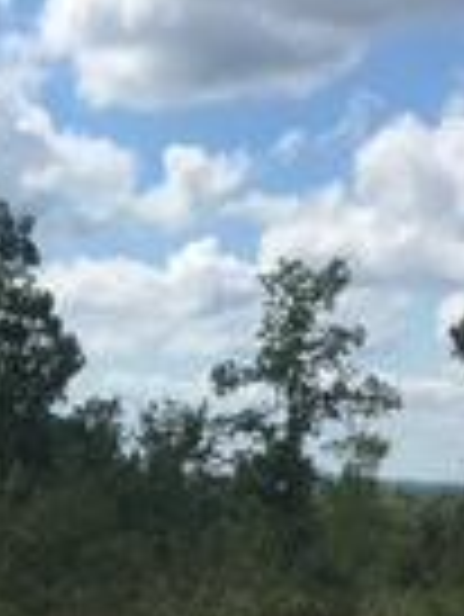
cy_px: 782
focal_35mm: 135
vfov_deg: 14.1
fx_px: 2409
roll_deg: -2.3
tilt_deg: -6.8
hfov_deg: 10.8
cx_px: -99
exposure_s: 1/2083
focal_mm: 4.15
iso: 32
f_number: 2.2
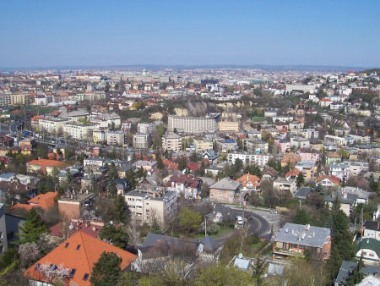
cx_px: 190
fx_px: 461
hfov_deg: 44.8
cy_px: 143
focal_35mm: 42
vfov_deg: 34.4
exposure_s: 1/500
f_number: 5.6
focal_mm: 7
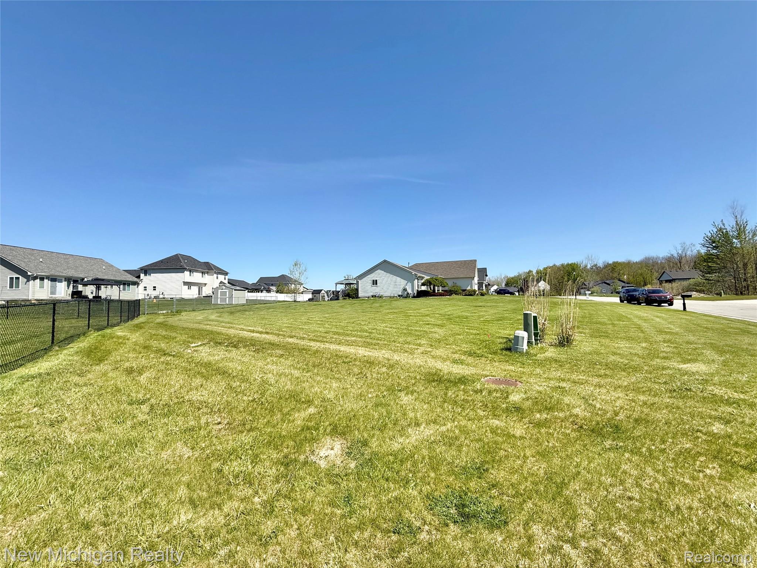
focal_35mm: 14
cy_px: 284
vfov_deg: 85.7
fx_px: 306
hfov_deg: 102.1
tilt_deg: +3.2
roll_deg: +0.9
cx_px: 378
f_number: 2.2
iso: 50
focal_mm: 2.22
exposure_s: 1/2611
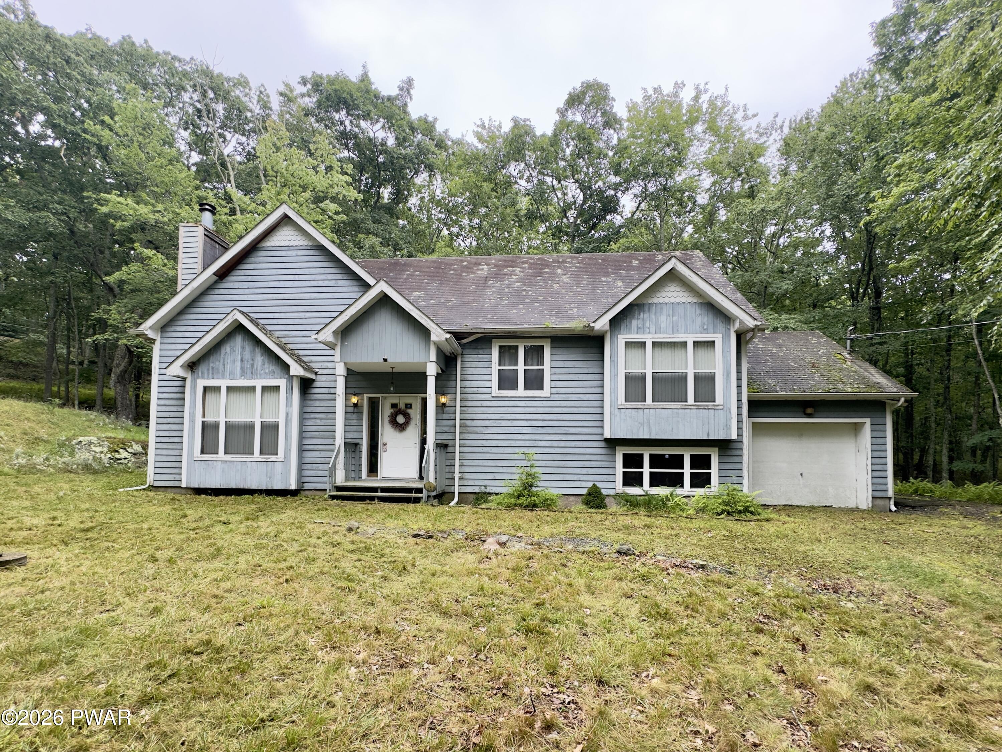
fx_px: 405
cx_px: 501
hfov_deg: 102.1
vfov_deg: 85.7
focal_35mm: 14
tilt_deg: +3.6
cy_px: 376
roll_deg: -1.4
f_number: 2.2
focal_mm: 2.22
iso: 40
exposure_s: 1/106
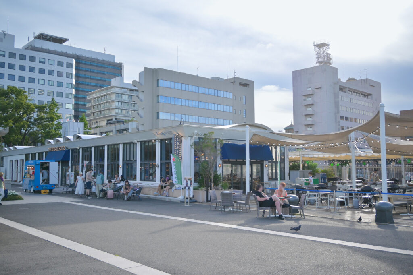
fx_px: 379
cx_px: 206
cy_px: 138
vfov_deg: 40.0
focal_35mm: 33
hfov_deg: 57.2
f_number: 4
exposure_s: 1/640
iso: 100
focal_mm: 22
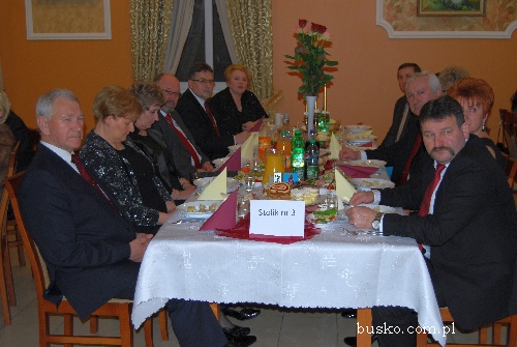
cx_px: 258
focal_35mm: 48
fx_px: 690
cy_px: 174
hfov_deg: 41.1
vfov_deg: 28.2
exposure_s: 1/60
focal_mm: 32
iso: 200
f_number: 4.5
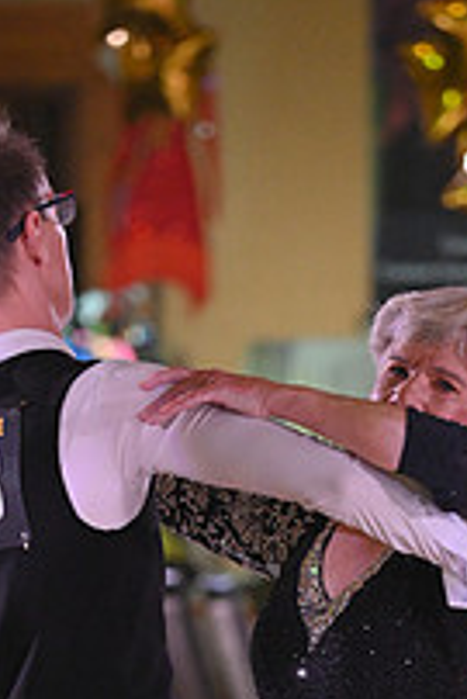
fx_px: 9770
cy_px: 997
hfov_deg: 2.7
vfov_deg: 4.1
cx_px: 303
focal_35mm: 503
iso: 3200
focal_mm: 175
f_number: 5
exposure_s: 1/400
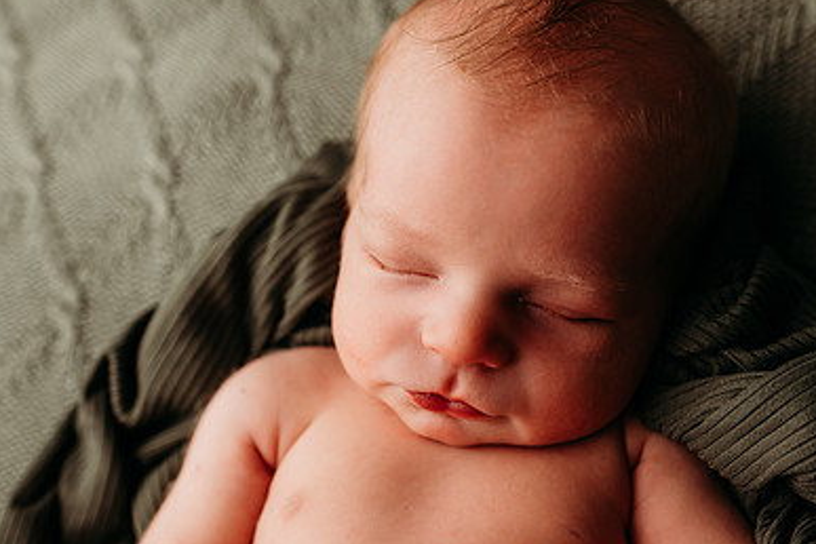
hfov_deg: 52.9
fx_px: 816
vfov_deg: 36.8
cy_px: 313
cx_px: 470
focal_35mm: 36
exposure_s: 1/160
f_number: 2.8
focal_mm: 24
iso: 80
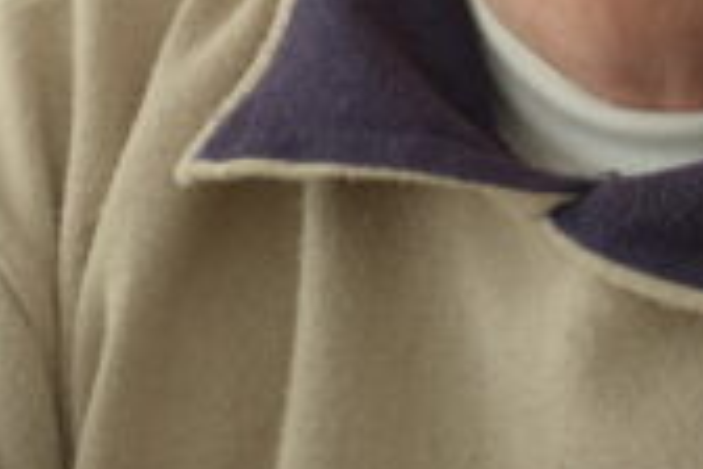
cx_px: 326
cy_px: -368
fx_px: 3925
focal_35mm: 201
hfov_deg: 10.2
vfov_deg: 6.7
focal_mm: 30
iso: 400
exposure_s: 1/80
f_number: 4.5
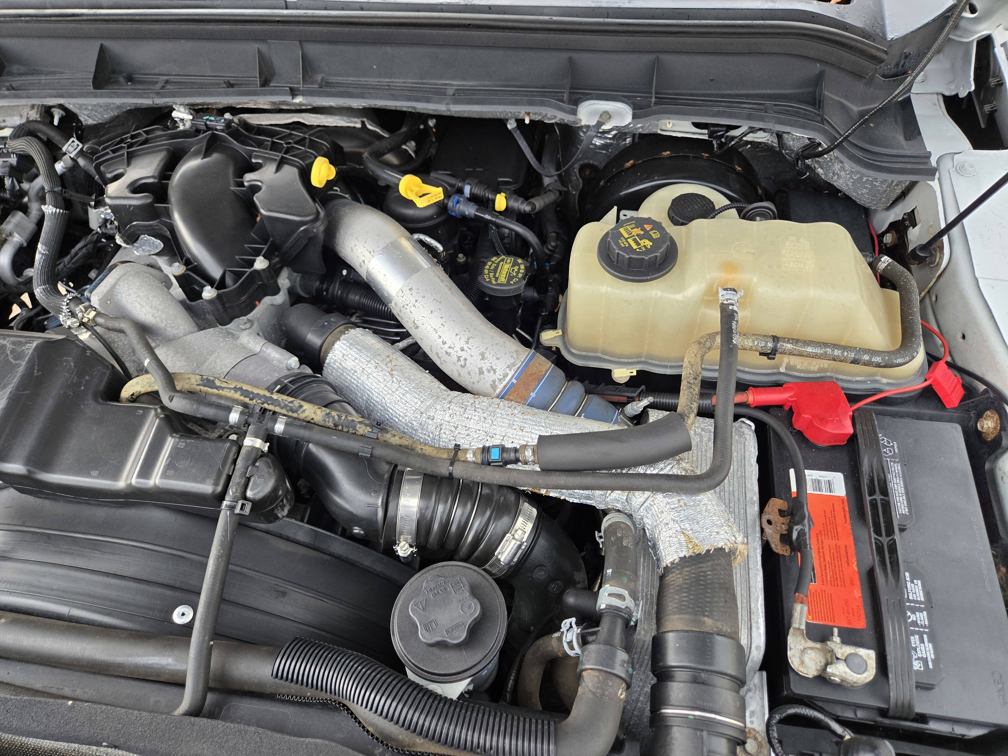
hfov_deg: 73.9
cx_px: 504
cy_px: 378
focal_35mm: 23
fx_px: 670
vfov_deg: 58.9
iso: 125
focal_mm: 5.4
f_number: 1.8
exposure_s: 1/180
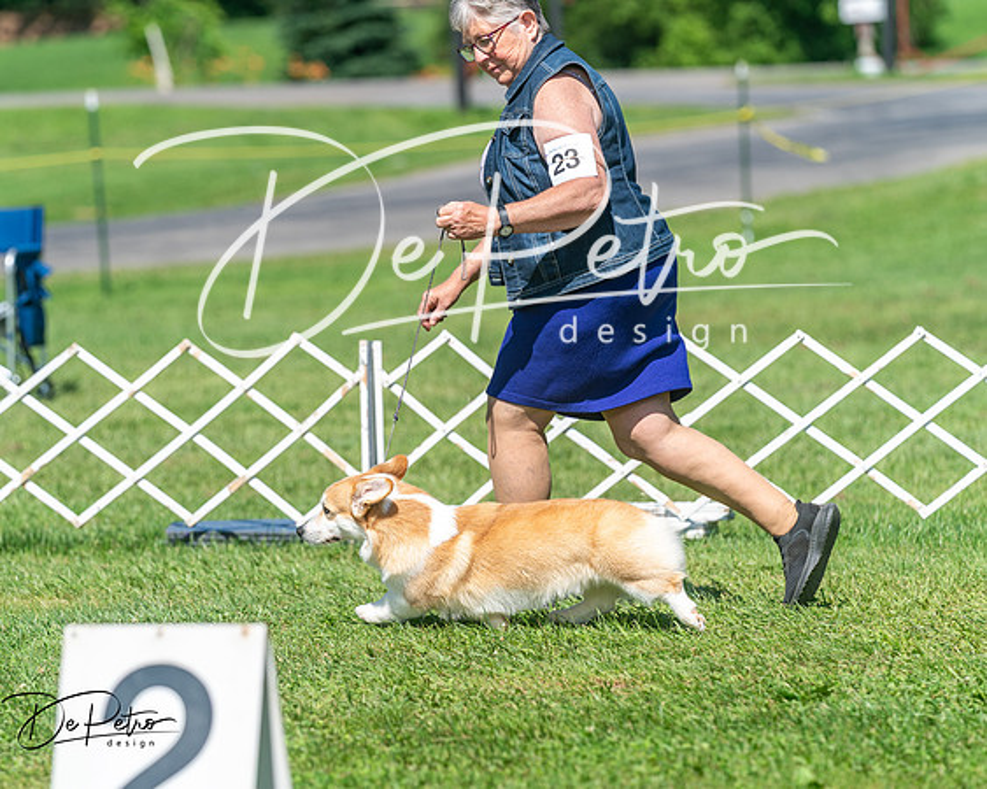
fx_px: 6356
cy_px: 349
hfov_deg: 8.9
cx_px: 418
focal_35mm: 218
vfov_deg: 7.1
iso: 80
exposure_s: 1/1000
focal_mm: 170
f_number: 4
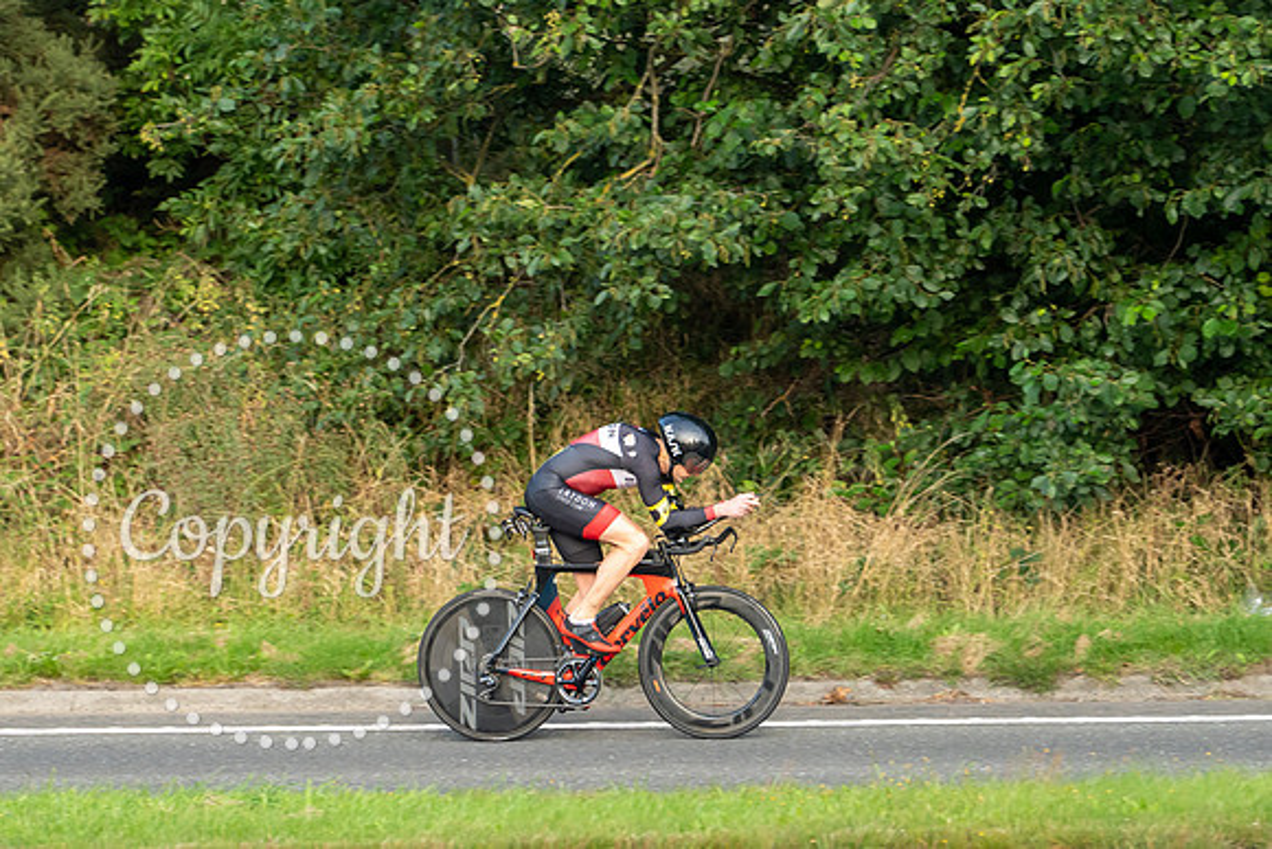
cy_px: 375
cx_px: 569
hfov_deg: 8.1
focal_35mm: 255
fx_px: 9028
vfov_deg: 5.4
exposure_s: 1/1000
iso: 2000
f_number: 4
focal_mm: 169
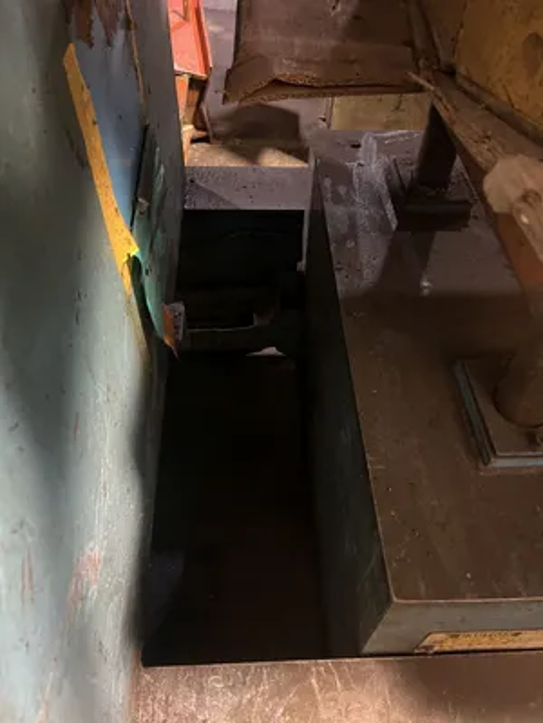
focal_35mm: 26
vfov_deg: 67.3
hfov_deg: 53.1
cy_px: 362
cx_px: 272
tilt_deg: -50.2
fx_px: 544
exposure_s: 1/24
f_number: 1.5
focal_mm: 5.7
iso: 1000
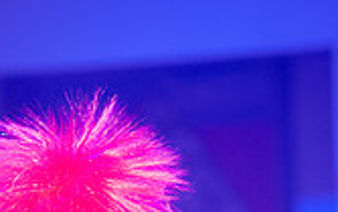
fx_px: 4420
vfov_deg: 2.7
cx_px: 80
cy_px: 438
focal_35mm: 479
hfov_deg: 4.4
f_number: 2.8
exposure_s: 1/200
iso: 1000
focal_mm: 175
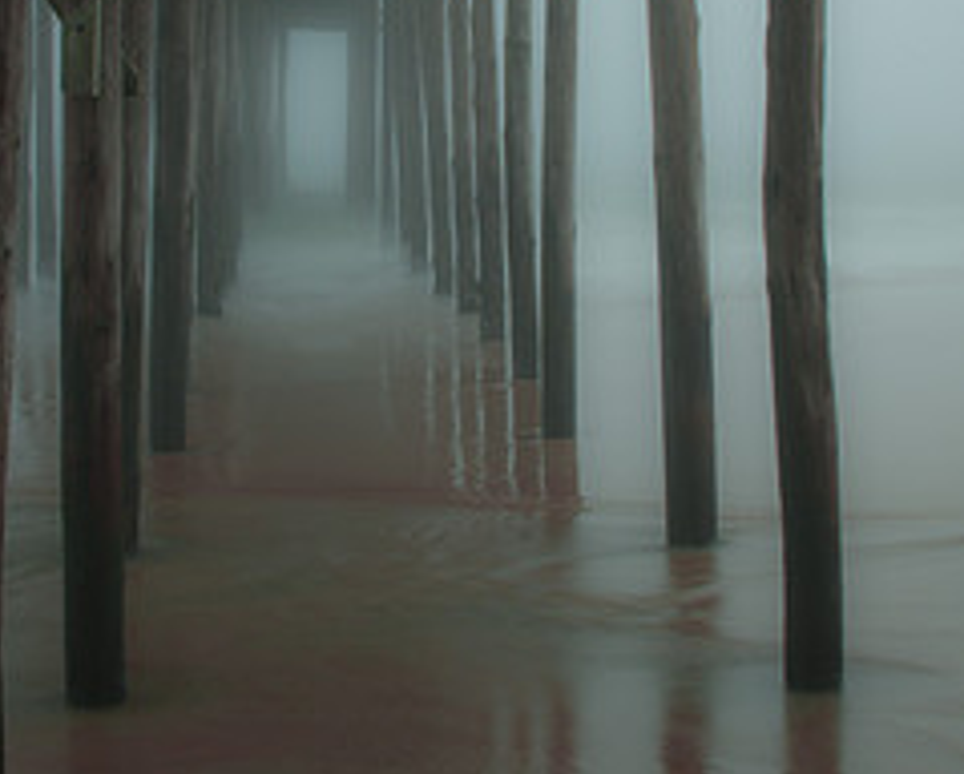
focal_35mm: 74
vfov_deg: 20.4
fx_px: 2115
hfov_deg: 25.6
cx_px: 369
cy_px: 105
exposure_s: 6
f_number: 22
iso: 100
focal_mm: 28
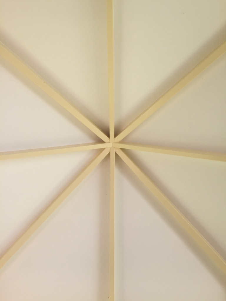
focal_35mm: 29
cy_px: 150
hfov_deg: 48.2
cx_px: 113
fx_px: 252
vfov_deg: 61.7
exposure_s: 1/494
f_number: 2.2
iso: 32
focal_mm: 4.15
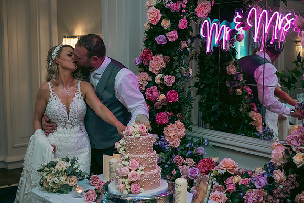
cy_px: 102
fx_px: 465
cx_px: 152
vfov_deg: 24.6
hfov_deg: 36.2
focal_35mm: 55
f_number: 3.5
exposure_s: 1/160
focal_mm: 55
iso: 800
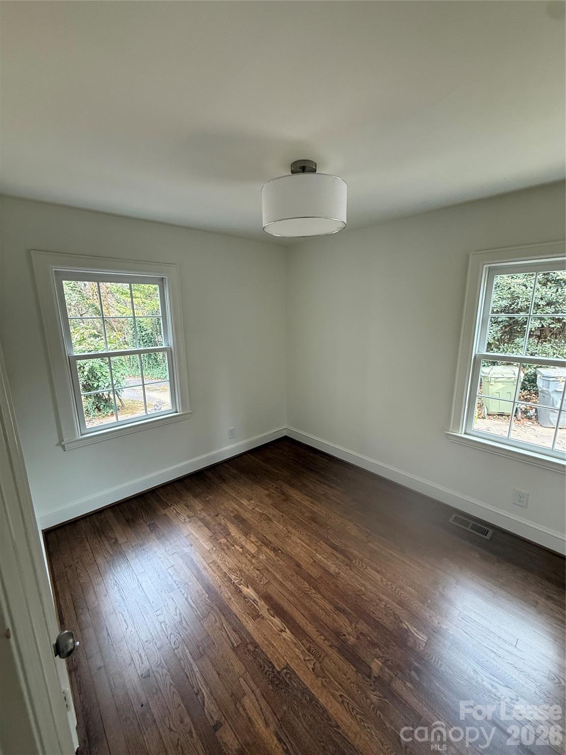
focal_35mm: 14
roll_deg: +0.4
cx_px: 283
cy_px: 378
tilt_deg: -11.2
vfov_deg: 102.1
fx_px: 305
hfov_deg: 85.7
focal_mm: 2.22
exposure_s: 1/99
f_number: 2.2
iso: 250
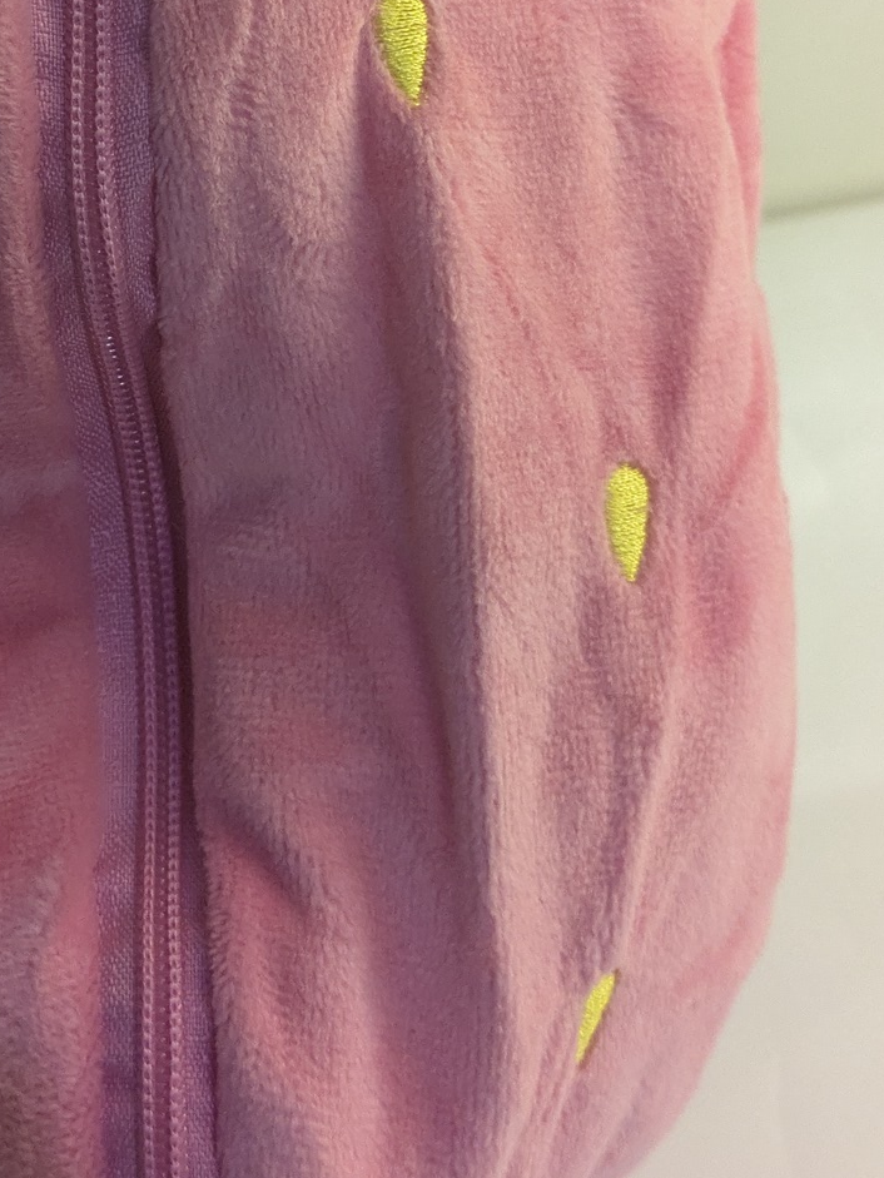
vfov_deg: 27.9
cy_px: 225
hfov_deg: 21.3
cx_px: 129
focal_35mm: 68
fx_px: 2315
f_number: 1.89
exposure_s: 1/100
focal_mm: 5.43
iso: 318
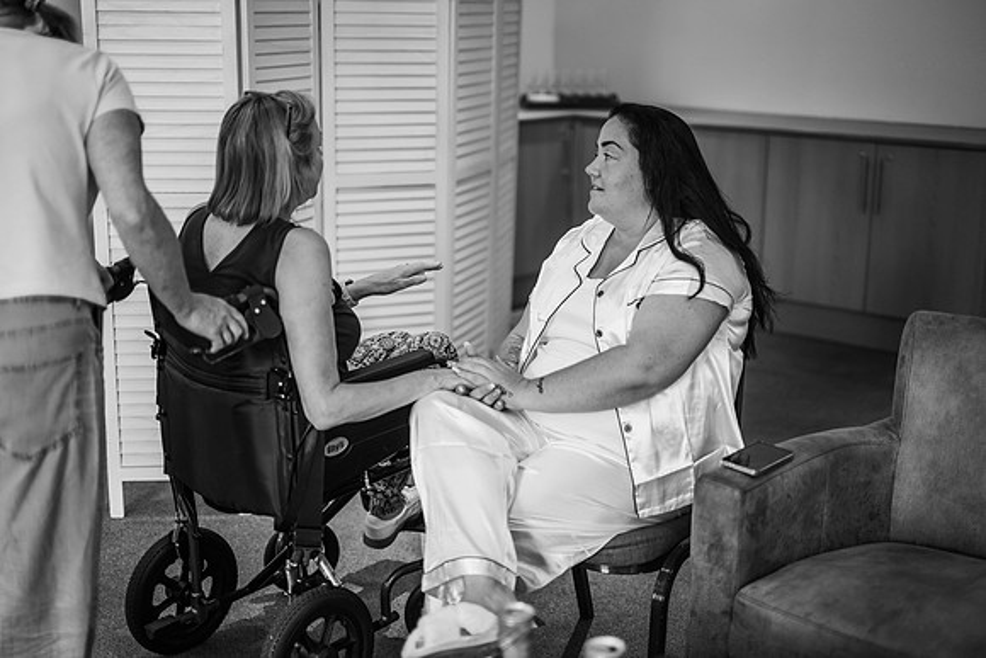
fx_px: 1370
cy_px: 329
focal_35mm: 50
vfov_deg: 27.0
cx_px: 493
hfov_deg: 39.6
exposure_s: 1/320
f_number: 1.6
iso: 500
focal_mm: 50
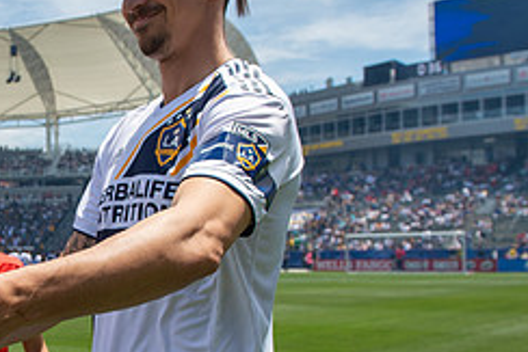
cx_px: 13
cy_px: 252
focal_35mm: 57
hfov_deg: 32.5
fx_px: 836
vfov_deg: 23.6
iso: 200
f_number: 5.6
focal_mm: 24
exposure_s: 1/1250
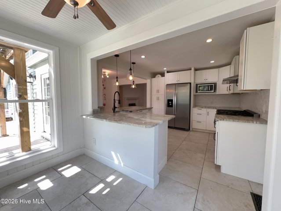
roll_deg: +0.9
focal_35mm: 14
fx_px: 114
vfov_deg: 85.7
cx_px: 140
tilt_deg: -3.8
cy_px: 106
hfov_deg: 102.0
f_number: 2.2
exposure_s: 1/120
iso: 80
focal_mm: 2.22
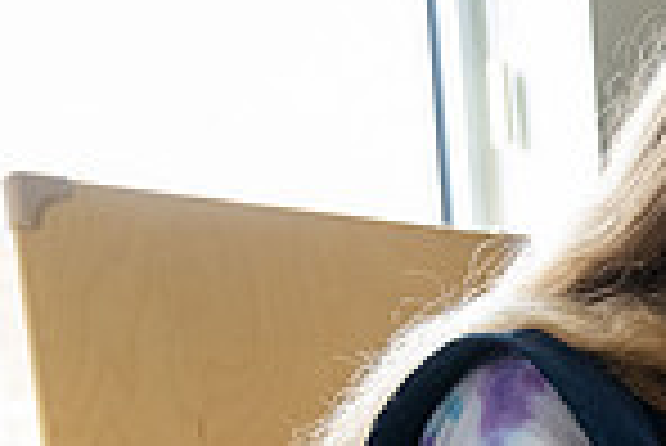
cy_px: 588
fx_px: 1555
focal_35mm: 84
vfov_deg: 15.5
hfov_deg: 17.8
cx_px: 1296
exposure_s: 1/400
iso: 2000
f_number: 4
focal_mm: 21.5
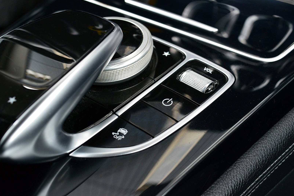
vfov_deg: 22.3
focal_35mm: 61
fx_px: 498
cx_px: 146
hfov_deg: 32.9
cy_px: 97
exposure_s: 1/60
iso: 800
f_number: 7.1
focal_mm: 40
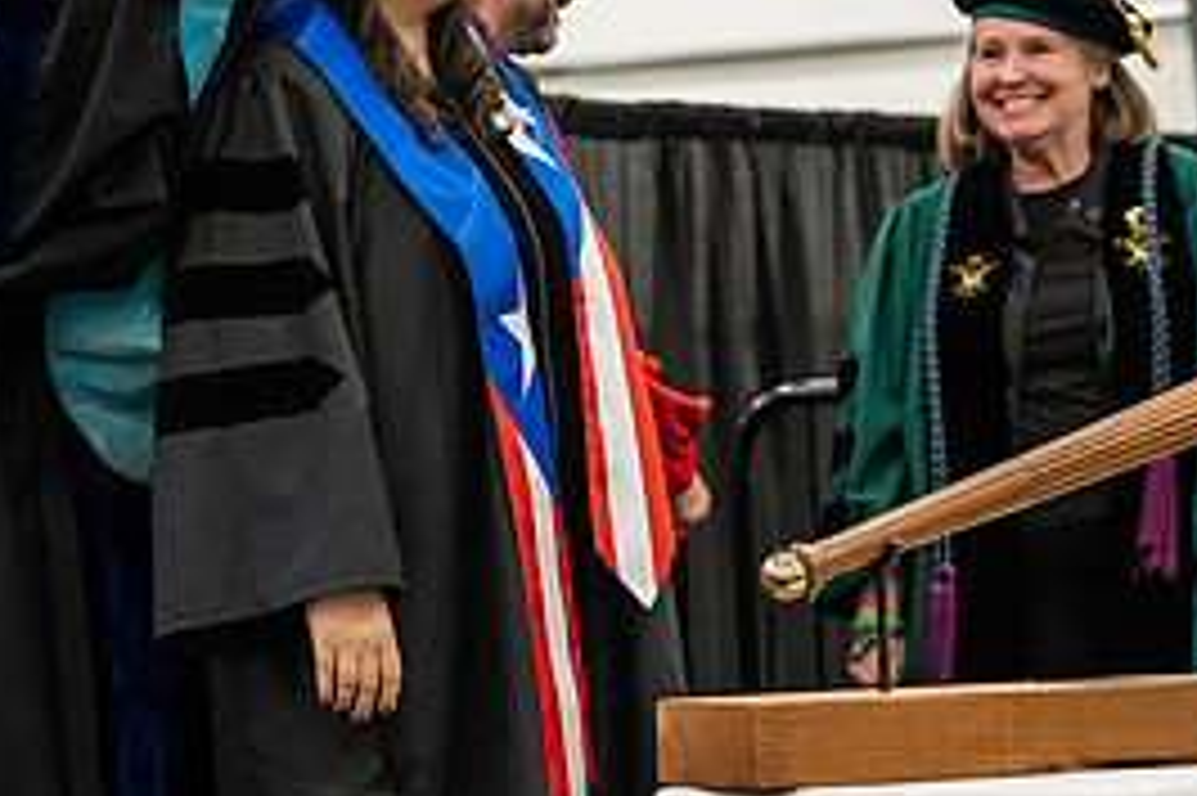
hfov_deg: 11.4
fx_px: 5948
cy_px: 286
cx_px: 122
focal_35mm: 179
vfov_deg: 7.7
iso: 6400
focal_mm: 82
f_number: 5
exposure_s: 1/250
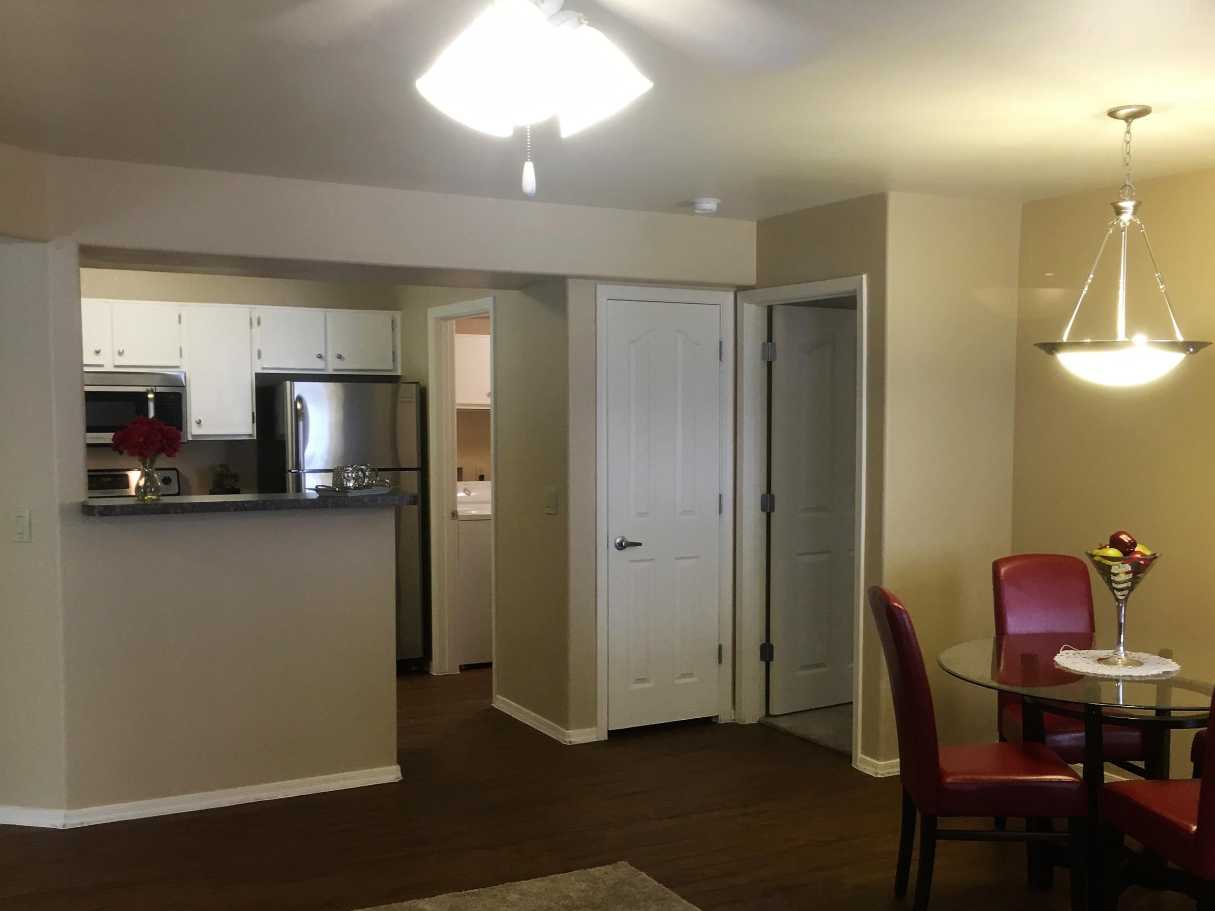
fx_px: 1299
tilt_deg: -3.5
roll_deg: -0.8
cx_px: 700
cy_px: 496
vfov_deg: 38.6
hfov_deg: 50.0
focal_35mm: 37
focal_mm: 4.15
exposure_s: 1/30
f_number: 2.2
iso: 80
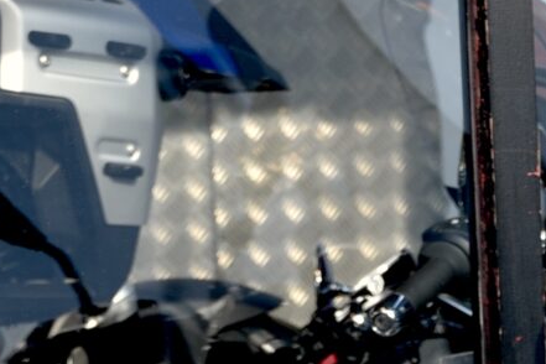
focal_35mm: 360
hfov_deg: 5.7
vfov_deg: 3.8
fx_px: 5460
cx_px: 574
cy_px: 909
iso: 100
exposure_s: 1/100
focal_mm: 62
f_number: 5
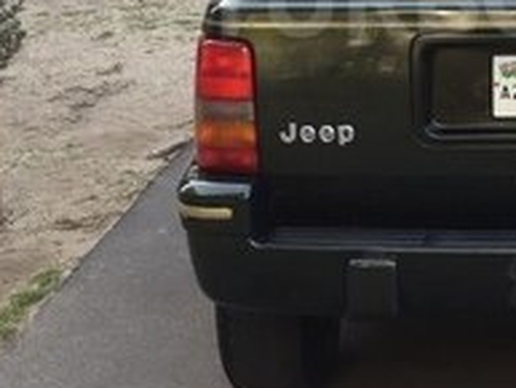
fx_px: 1477
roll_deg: -0.1
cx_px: 473
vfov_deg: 14.7
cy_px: -4
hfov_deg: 19.4
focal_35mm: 99
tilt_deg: -7.3
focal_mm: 4.15
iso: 32
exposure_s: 1/103
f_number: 2.2
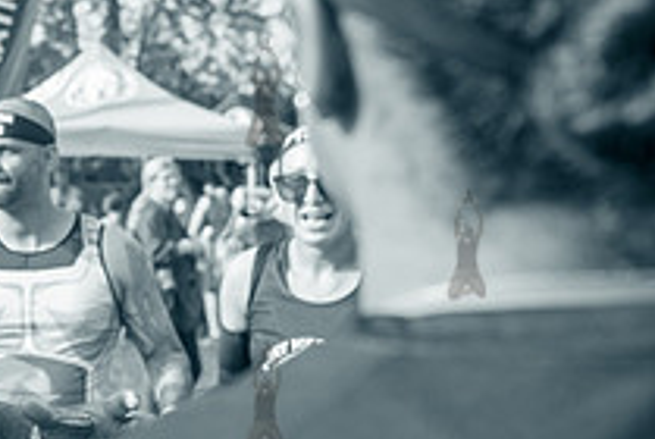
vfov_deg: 14.1
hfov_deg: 19.7
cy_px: 243
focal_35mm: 97
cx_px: -141
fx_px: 1767
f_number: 4.5
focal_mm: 35
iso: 250
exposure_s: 1/640
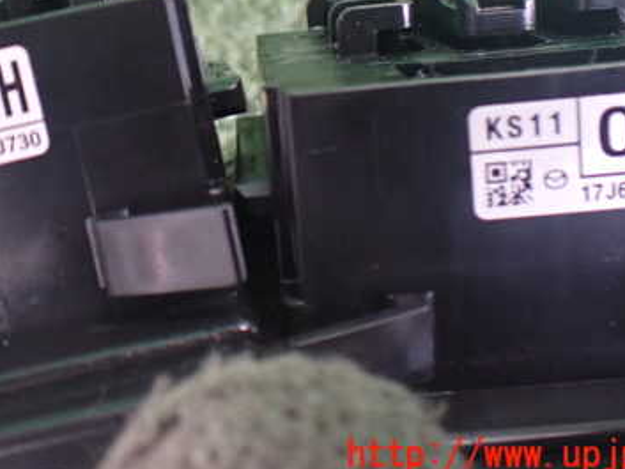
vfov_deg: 27.9
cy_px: 80
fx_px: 921
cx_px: 216
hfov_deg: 37.1
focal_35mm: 51
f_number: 2.3
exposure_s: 1/60
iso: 800
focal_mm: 5.4
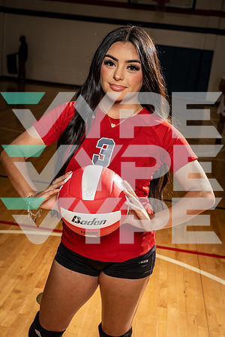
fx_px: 403
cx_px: 112
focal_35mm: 43
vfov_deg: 45.4
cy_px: 168
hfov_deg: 31.2
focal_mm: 43
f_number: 5.6
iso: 125
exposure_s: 1/250
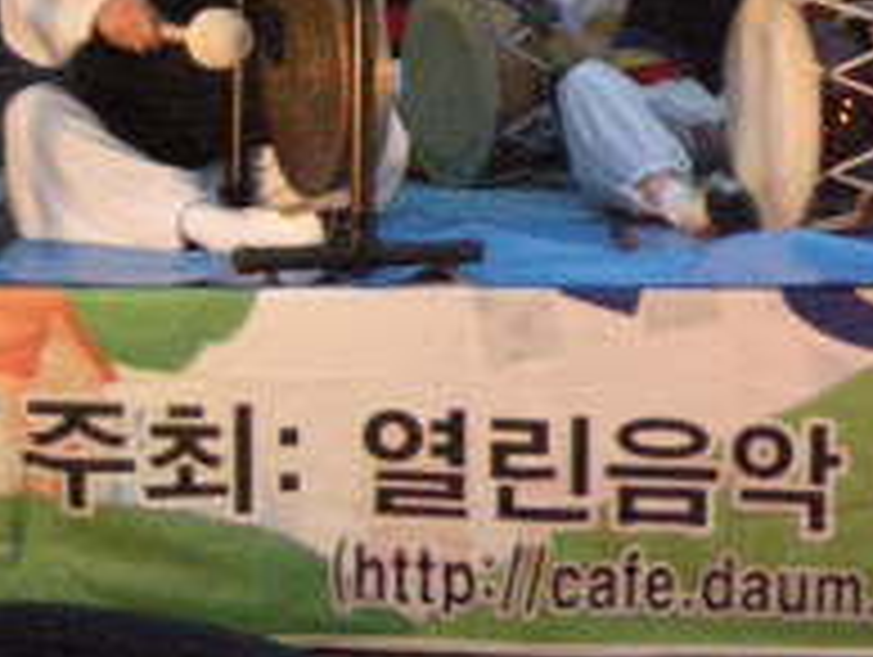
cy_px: 130
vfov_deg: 9.6
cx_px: 1359
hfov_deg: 12.1
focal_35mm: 155
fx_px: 3914
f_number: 3.1
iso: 1171
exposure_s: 1/132
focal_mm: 10.1
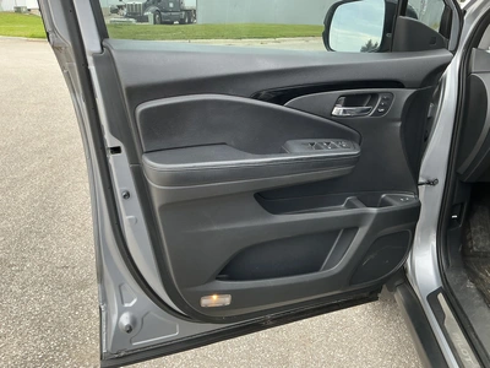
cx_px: 245
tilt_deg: -22.5
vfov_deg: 49.7
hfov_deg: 63.4
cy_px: 184
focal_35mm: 28
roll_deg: +0.9
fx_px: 396
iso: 20
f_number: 1.8
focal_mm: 3
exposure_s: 1/159
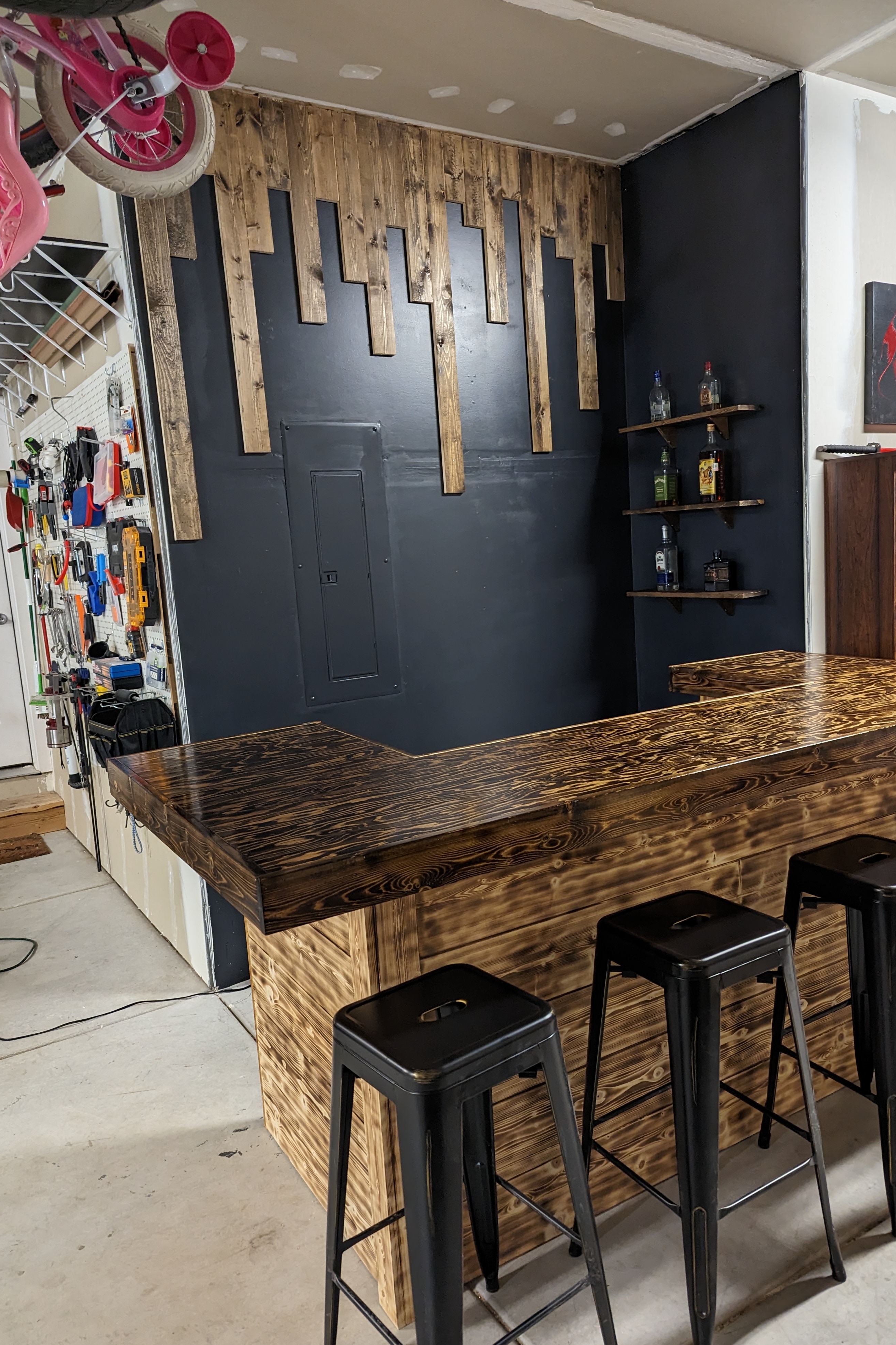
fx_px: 971
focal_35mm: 26
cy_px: 683
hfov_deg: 49.4
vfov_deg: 69.4
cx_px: 519
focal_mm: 6.81
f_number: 1.85
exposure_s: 1/40
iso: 228
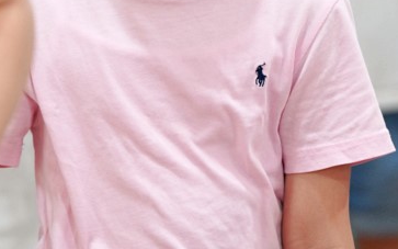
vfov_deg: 3.0
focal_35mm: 437
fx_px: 4741
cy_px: -71
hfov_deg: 4.8
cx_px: 205
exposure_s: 1/200
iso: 2000
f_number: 4
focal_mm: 173
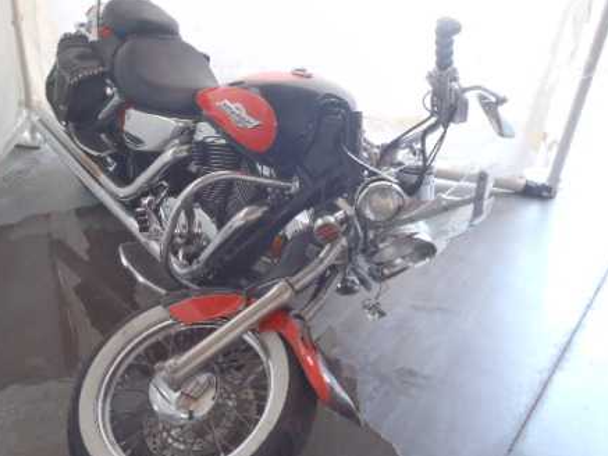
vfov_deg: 35.1
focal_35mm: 41
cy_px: 199
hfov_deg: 44.9
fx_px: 720
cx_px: 192
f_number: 3.5
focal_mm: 5
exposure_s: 1/20
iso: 200
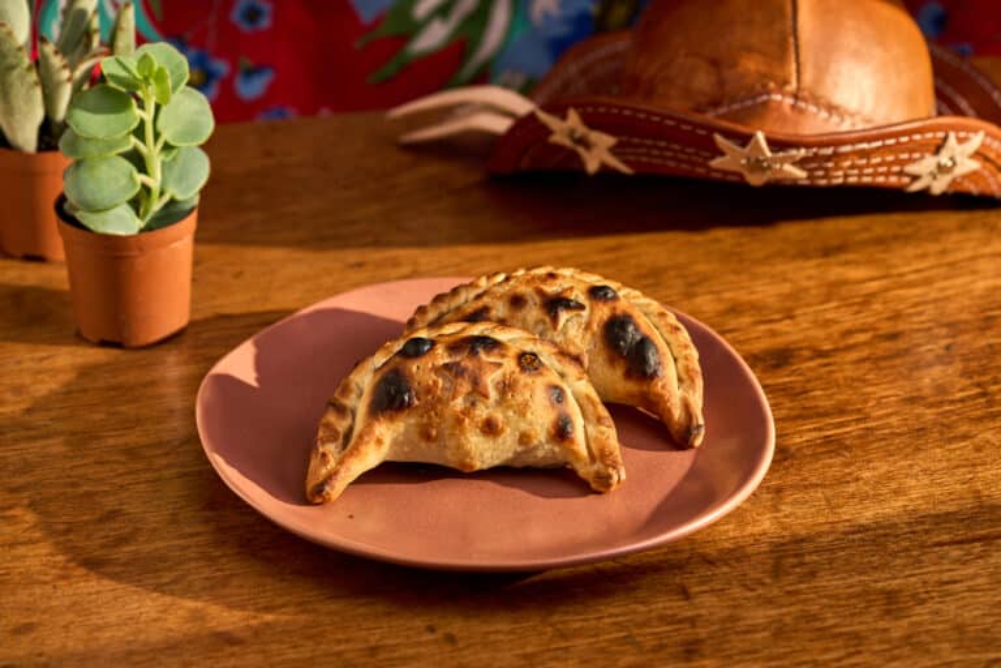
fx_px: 2502
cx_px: 500
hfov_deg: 22.6
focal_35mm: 90
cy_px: 334
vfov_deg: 15.2
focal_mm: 90
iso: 50
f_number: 6.3
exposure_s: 1/125
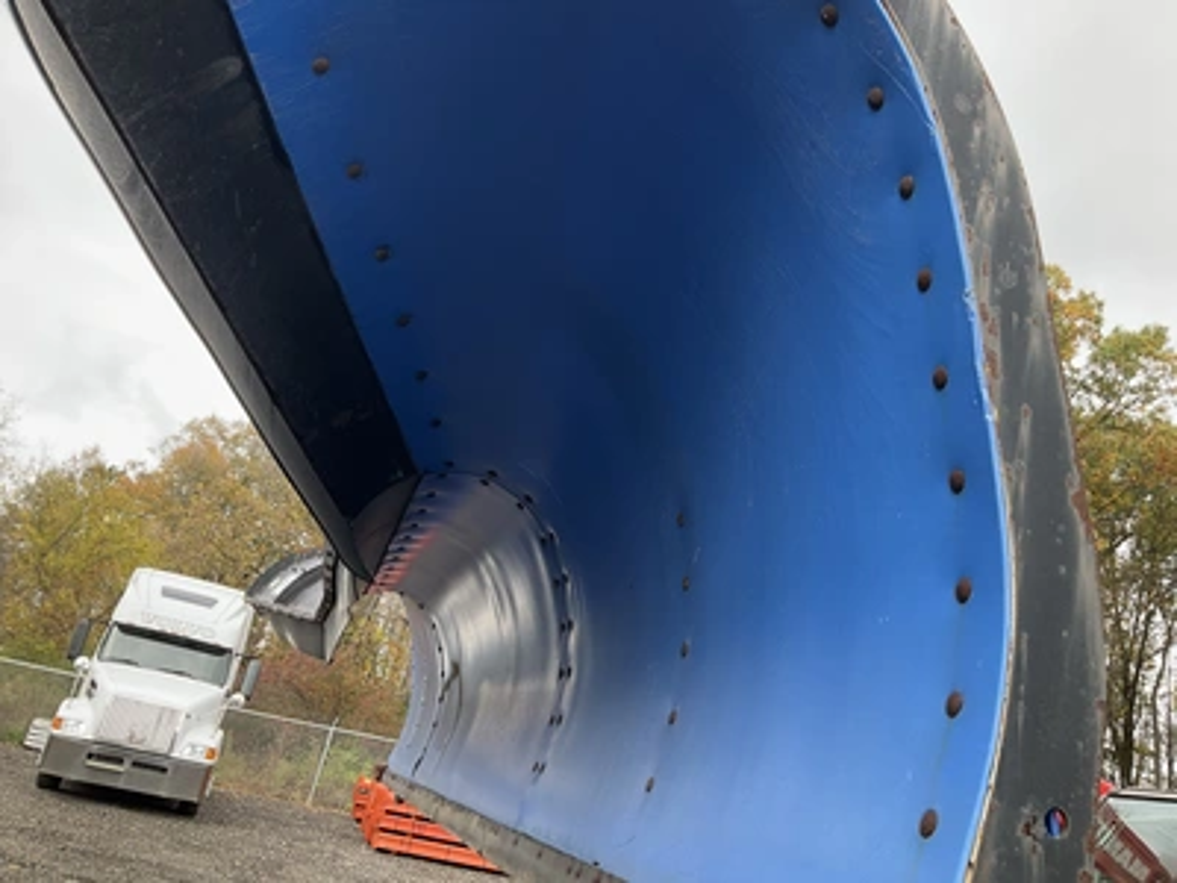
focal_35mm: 29
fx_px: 986
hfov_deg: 61.7
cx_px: 588
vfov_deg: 48.2
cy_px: 442
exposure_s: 1/256
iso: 25
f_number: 1.8
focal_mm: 3
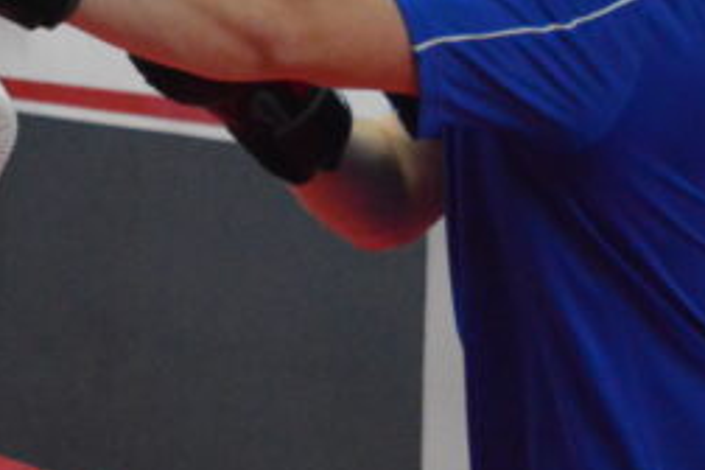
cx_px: -185
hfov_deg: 15.3
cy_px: -13
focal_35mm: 128
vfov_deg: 10.6
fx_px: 2507
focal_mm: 21
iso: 3200
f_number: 3.8
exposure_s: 1/250
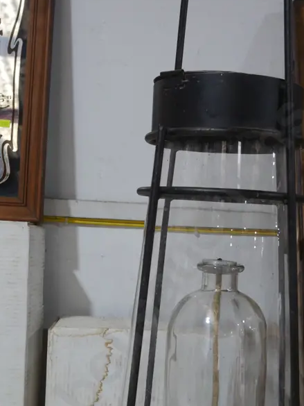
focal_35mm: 49
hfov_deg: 29.6
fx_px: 574
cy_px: 256
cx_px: 188
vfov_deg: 38.6
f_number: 3.5
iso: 500
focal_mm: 14
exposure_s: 1/60
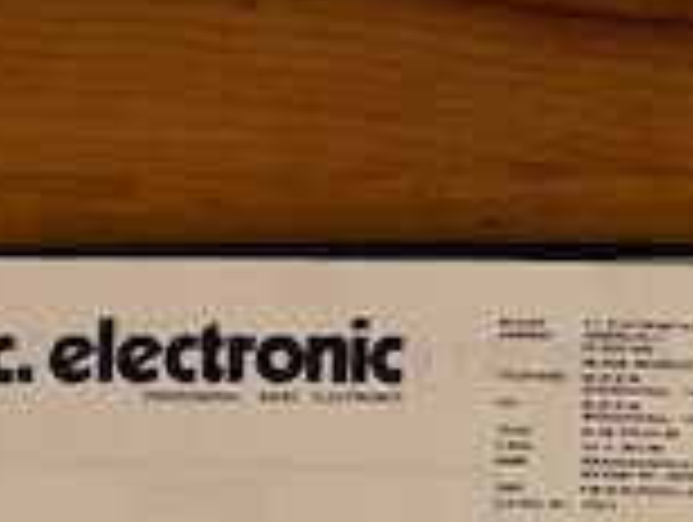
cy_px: 954
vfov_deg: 12.5
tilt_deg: -87.6
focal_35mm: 108
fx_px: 2165
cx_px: 976
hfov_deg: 16.8
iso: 640
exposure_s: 1/25
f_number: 1.6
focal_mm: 4.2
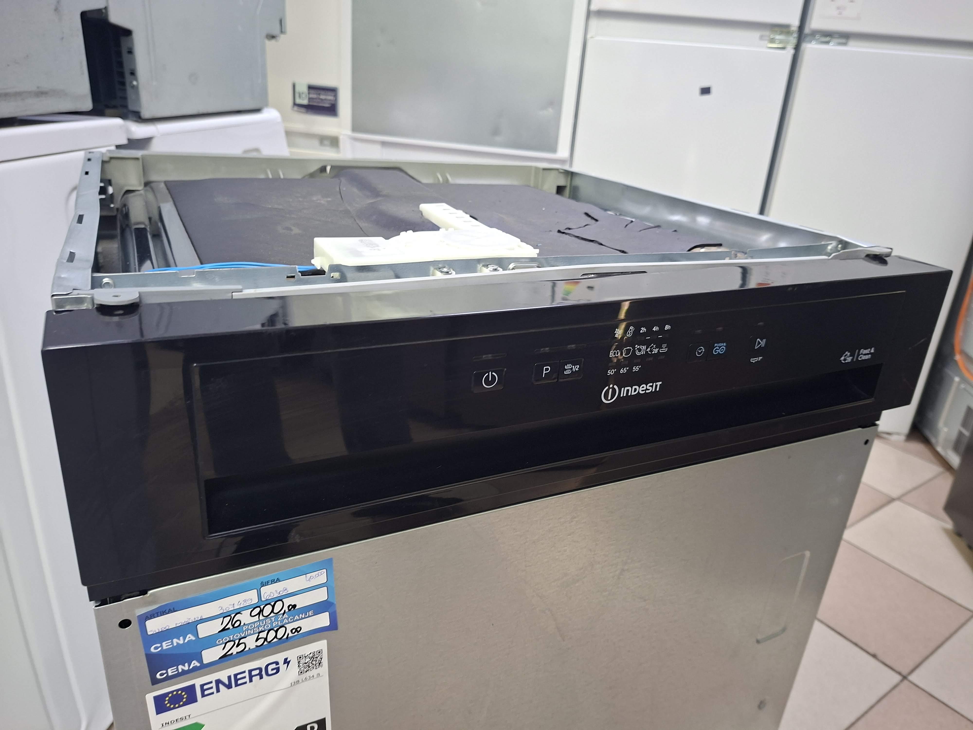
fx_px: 646
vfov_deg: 58.9
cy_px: 365
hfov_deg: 73.9
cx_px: 486
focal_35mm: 23
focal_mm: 5.54
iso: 320
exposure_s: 1/33
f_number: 1.8
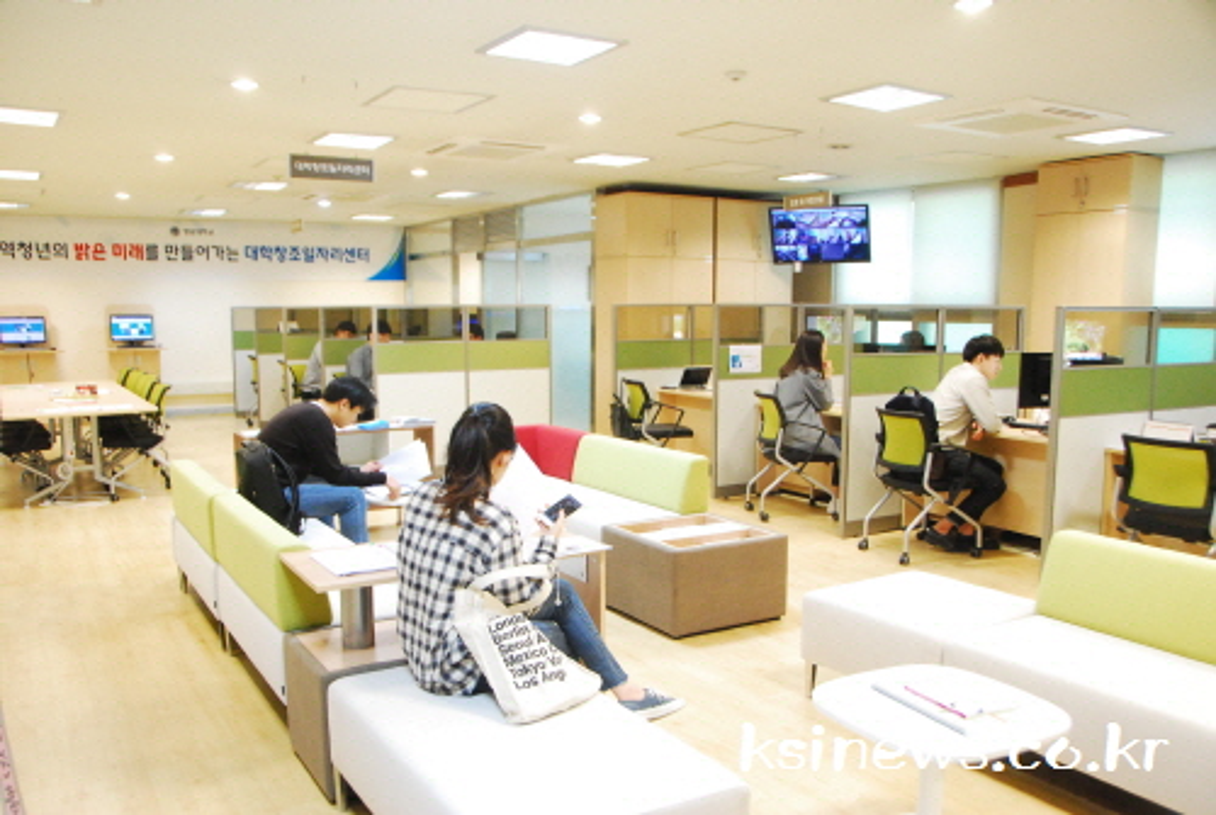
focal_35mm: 30
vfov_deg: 43.7
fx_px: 1015
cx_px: 608
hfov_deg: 61.9
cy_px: 408
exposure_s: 1/60
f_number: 4
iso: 1600
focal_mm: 20
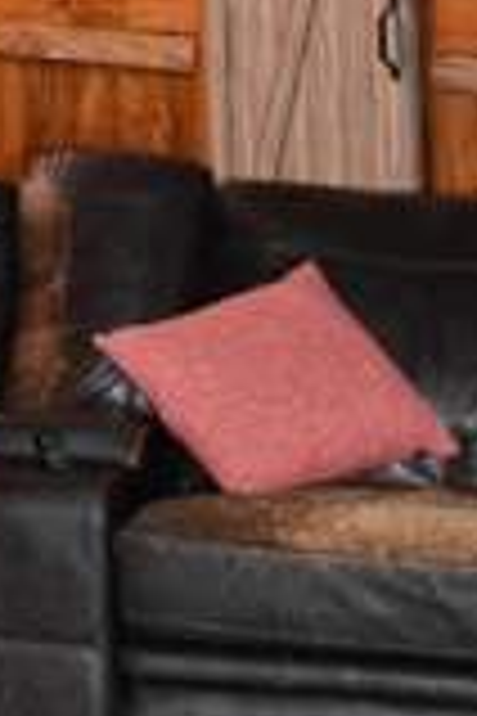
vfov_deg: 12.0
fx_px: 3239
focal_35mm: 163
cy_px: -401
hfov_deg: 8.2
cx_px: -356
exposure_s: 1/60
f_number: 3.8
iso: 1600
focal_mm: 24
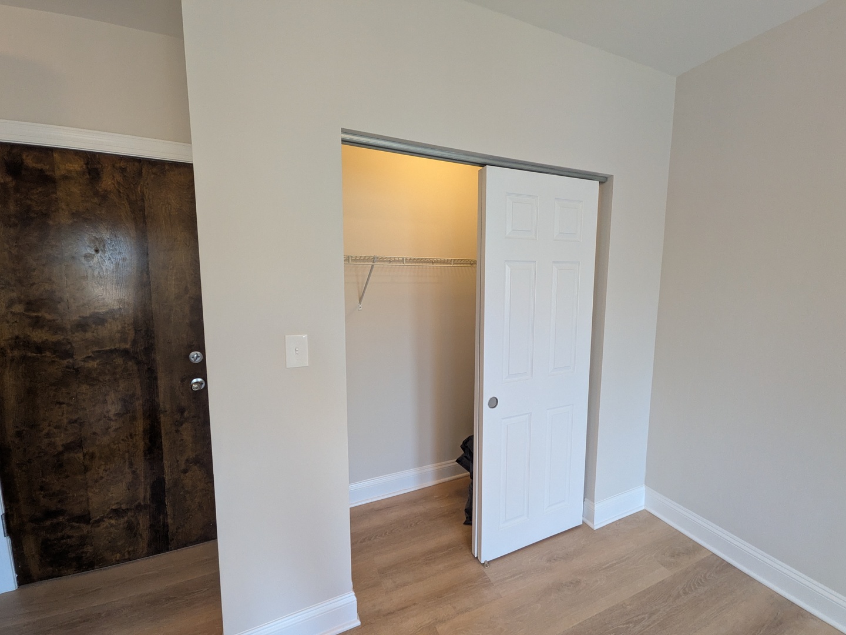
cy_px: 318
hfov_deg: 102.1
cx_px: 423
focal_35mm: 14
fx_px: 342
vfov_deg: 85.7
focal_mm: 1.85
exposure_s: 1/40
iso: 147
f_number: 2.2
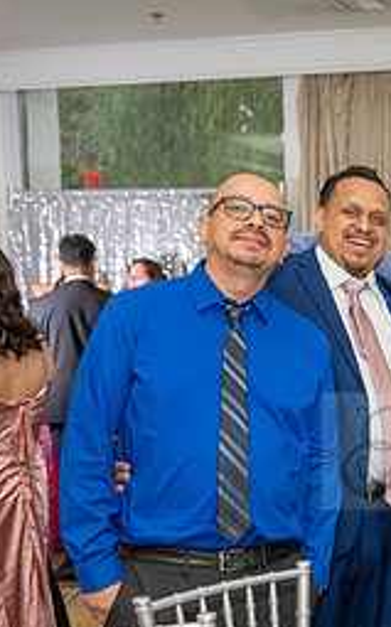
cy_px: 451
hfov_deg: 18.3
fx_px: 1110
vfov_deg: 31.1
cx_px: 536
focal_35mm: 65
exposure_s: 1/100
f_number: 3.5
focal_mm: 28
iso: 800
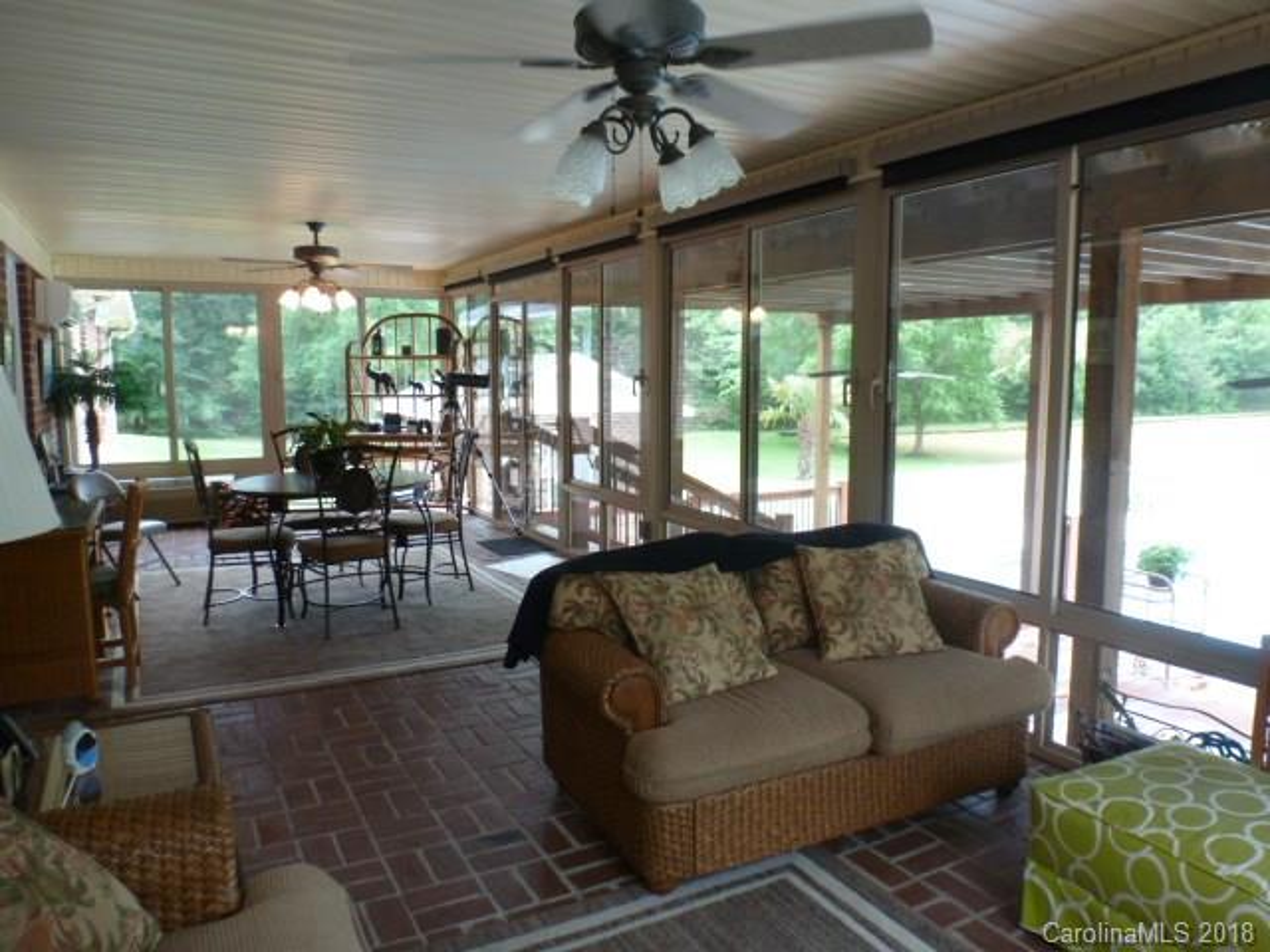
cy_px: 476
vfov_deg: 56.8
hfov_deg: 71.6
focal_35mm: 24
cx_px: 635
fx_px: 881
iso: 200
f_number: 3.3
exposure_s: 1/60
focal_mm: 4.3
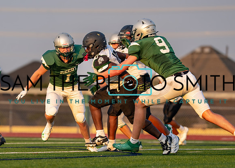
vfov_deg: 3.6
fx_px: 2644
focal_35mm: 396
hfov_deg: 5.1
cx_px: 53
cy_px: 93
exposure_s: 1/2500
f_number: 2.8
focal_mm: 200
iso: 400
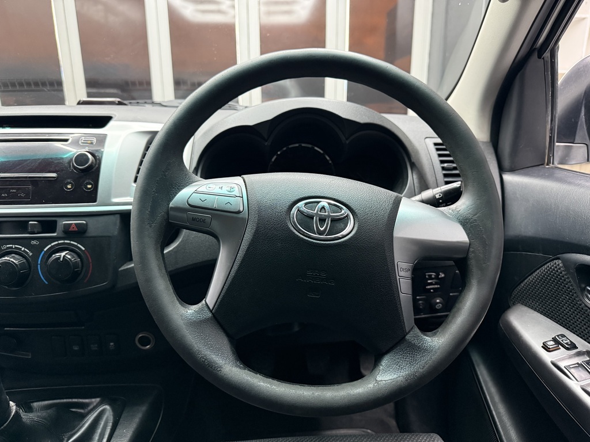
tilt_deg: -15.2
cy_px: 221
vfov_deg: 56.8
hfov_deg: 71.6
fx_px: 409
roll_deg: +0.1
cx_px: 295
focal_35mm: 24
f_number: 1.78
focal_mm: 6.76
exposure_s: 1/50
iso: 500
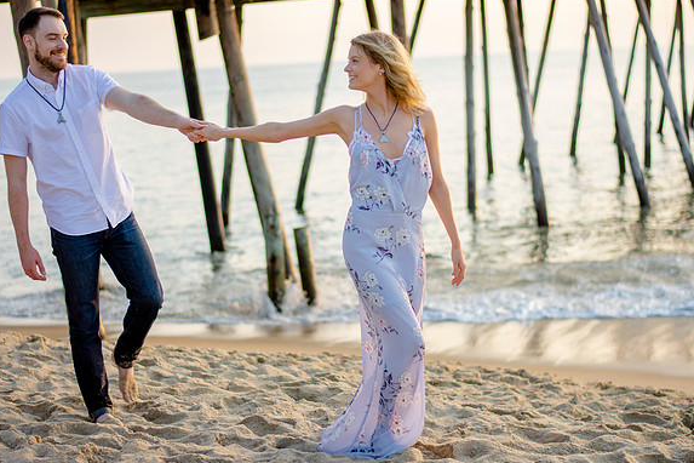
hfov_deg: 26.7
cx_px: 348
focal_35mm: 76
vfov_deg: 17.9
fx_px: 1465
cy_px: 232
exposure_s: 1/400
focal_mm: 50
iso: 100
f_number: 1.8
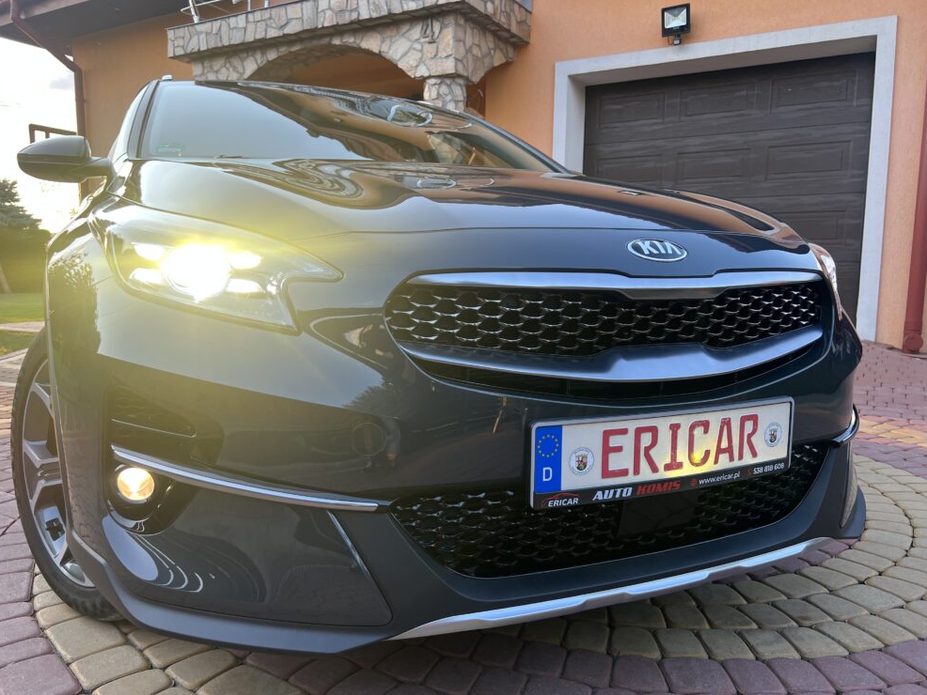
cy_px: 355
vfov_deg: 51.4
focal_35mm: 27
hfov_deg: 65.3
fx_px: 723
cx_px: 447
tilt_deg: -6.0
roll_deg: -1.0
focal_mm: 5.7
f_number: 1.5
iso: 80
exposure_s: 1/313
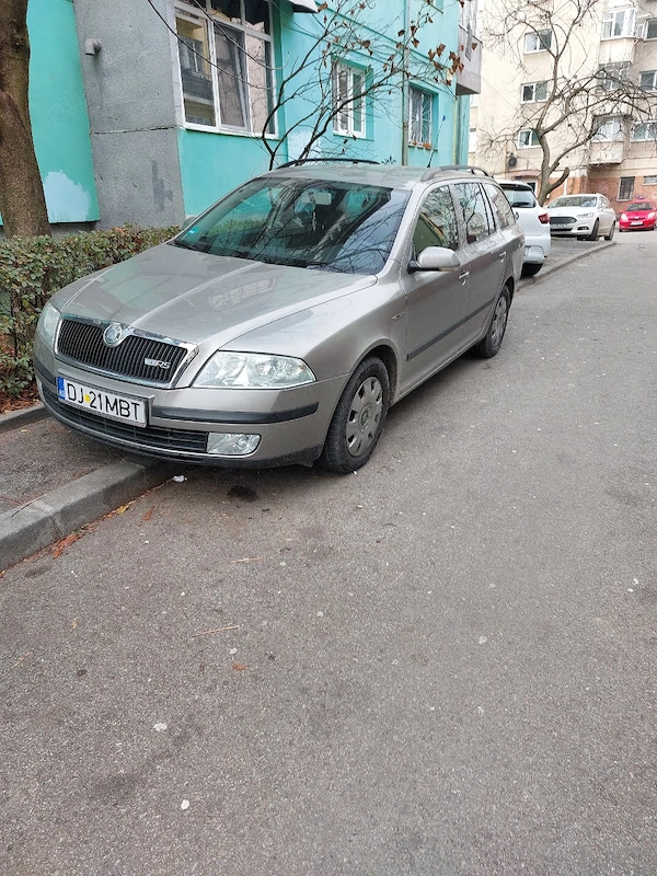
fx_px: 607
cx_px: 328
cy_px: 438
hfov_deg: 56.8
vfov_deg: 71.6
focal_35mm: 24
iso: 25
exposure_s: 1/133
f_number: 1.8
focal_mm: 5.23
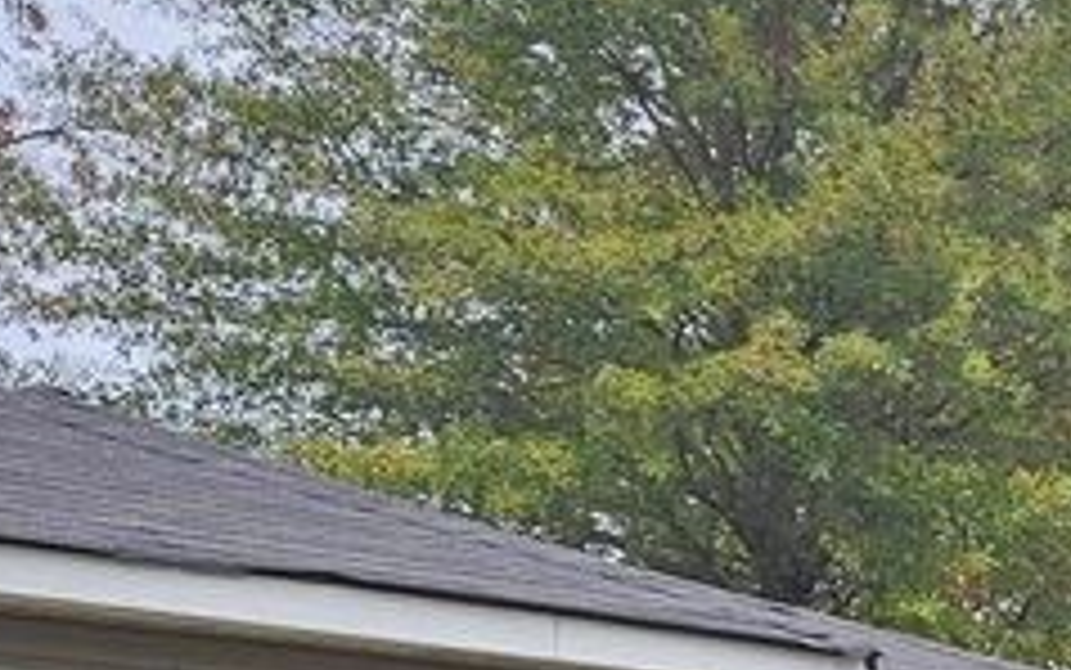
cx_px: 1944
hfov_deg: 16.5
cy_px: 872
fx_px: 3066
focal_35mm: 105
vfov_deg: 12.1
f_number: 1.8
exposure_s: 1/321
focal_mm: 5.4
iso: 25
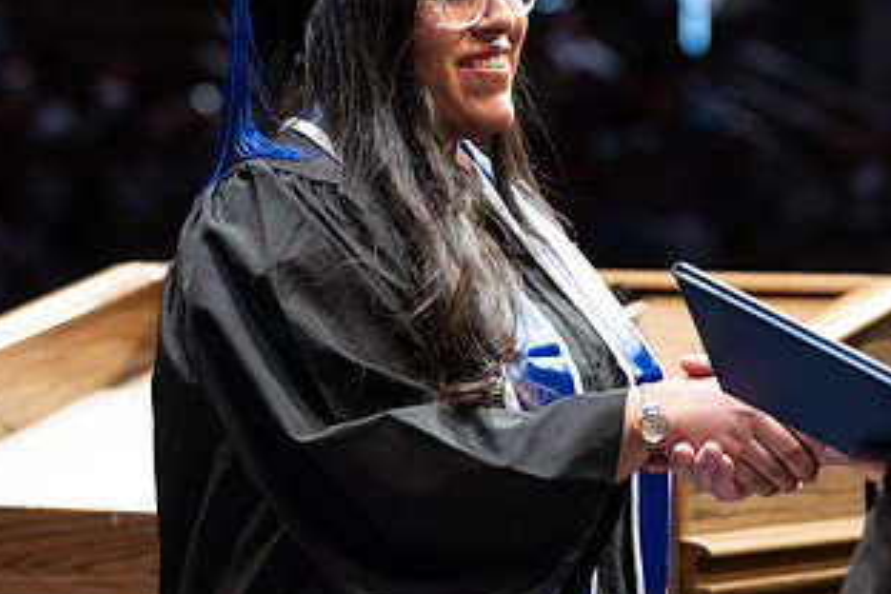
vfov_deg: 6.7
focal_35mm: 205
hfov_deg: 10.0
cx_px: 711
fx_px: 5073
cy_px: 77
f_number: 3.2
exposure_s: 1/400
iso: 2500
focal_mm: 96
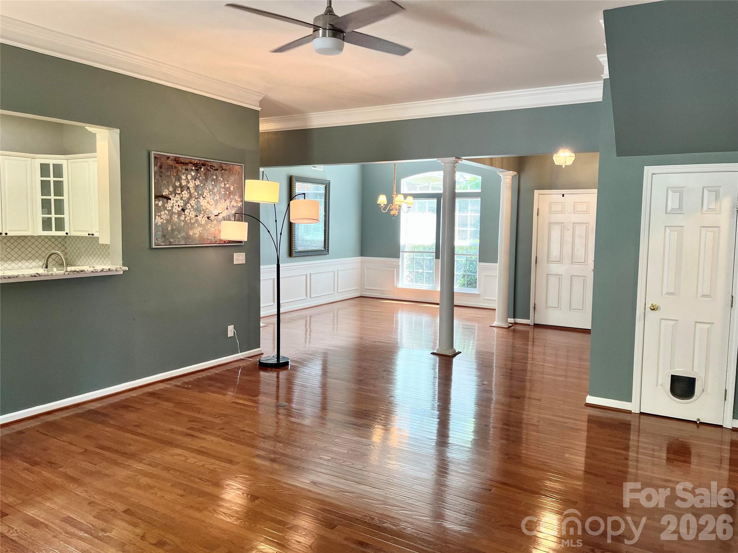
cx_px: 369
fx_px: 554
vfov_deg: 53.1
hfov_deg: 67.3
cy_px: 276
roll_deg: -0.2
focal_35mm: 26
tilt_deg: -4.8
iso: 80
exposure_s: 1/60
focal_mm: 5.1
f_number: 1.6
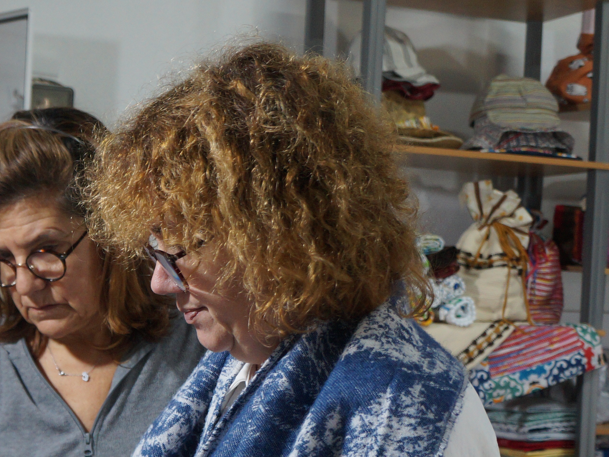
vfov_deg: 19.8
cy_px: 342
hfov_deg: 26.1
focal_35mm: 74
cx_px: 181
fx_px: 1302
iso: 800
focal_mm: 24
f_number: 4
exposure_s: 1/160
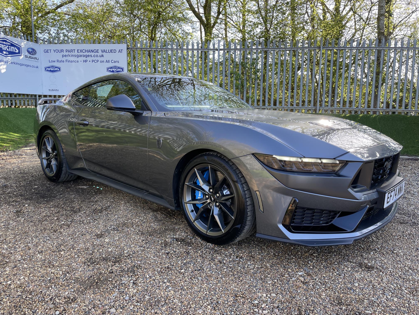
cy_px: 158
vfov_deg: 53.1
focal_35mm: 26
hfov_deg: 67.3
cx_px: 210
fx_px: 315
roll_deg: -0.4
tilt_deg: -9.2
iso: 32
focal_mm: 4.2
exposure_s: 1/254
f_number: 1.6
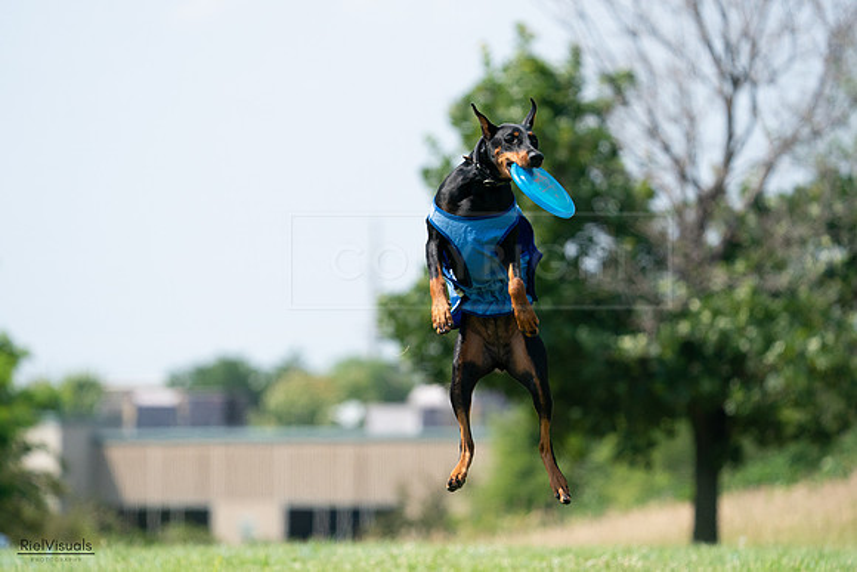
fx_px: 8119
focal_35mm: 341
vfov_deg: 4.0
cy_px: 286
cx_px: 428
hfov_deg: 6.0
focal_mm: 341
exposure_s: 1/4000
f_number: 6.3
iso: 1600
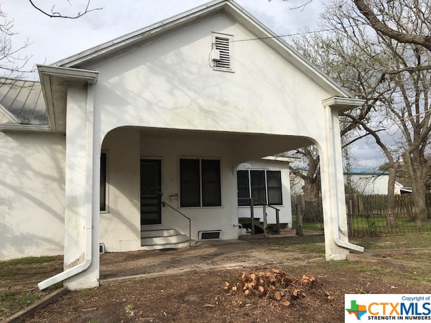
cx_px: 216
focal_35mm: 28
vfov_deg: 49.7
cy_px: 162
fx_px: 349
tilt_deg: +7.6
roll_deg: +1.8
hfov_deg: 63.4
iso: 20
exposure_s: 1/2179
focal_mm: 3.99
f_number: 1.8
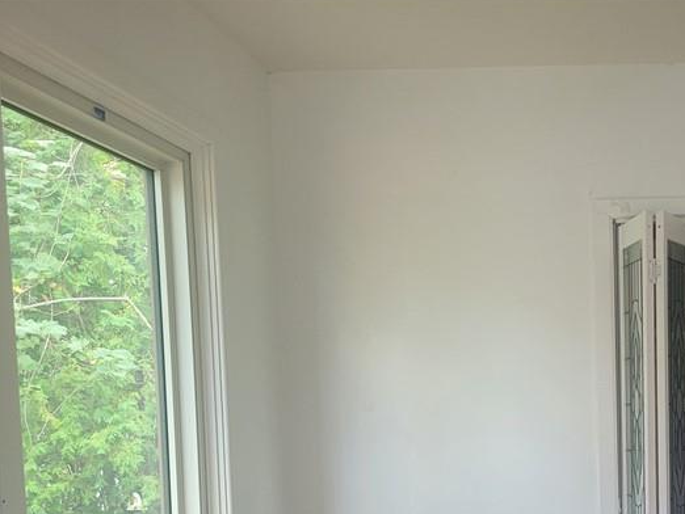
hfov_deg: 34.8
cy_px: 496
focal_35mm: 51
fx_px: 1010
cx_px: 650
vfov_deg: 27.2
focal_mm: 5.4
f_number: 1.8
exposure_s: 1/60
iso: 250
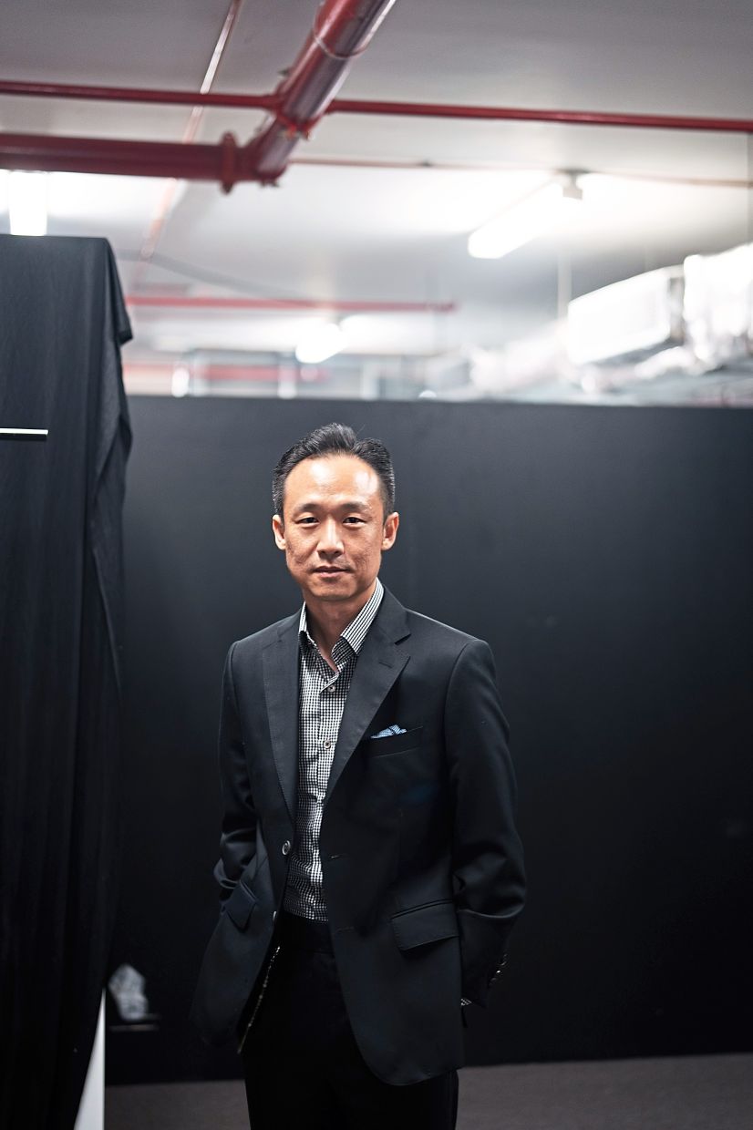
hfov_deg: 27.0
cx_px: 376
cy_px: 565
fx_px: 1570
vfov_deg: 39.6
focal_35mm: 50
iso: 640
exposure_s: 1/125
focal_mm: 50
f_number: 1.4
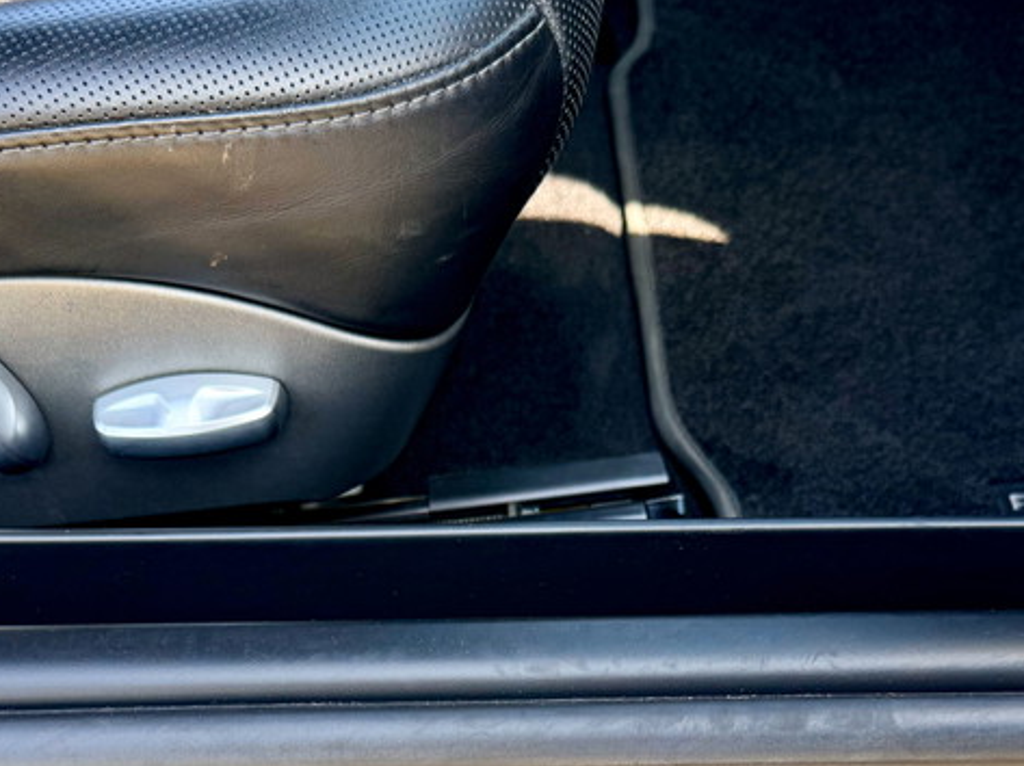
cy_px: 619
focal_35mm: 39
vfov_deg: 35.5
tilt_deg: -52.5
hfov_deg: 47.9
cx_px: 539
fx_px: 1153
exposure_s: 1/308
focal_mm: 6.76
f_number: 1.78
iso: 80
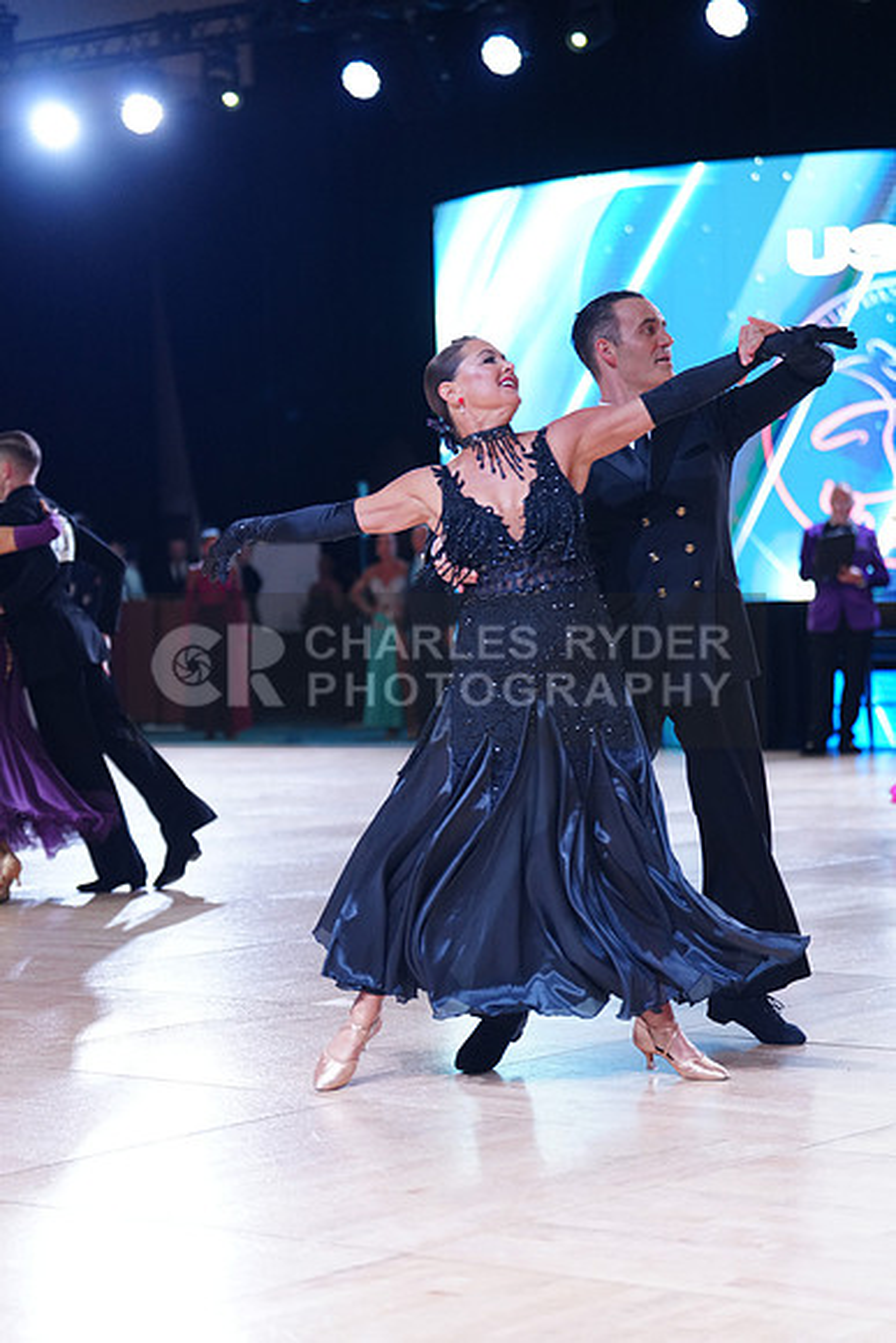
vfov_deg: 24.2
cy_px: 672
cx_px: 448
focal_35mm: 84
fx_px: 3134
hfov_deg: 16.3
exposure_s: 1/500
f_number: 2.8
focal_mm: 84
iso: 1250
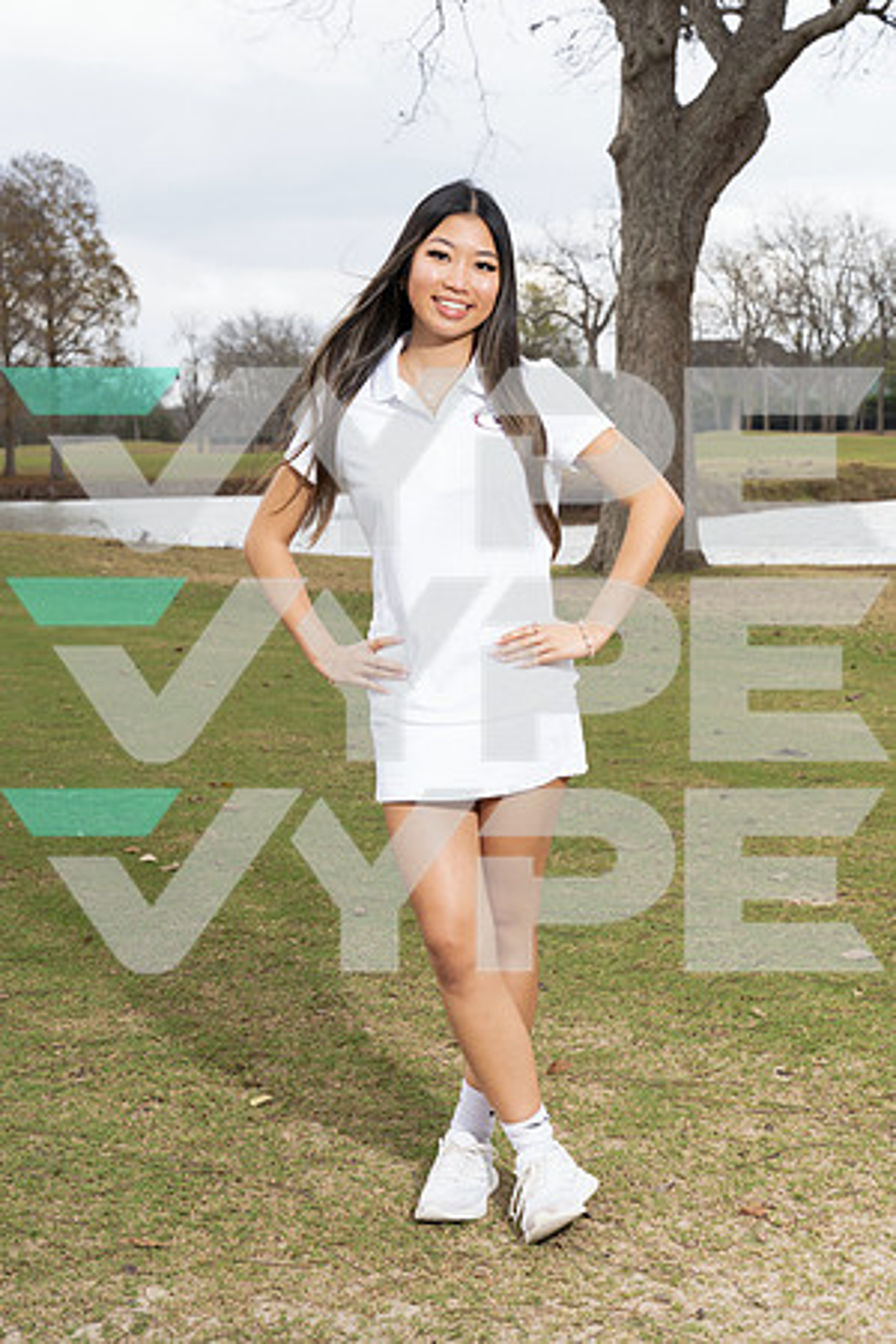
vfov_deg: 32.4
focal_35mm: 62
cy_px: 672
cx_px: 448
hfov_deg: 21.9
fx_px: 2314
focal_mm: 62
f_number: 8
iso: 400
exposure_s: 1/250
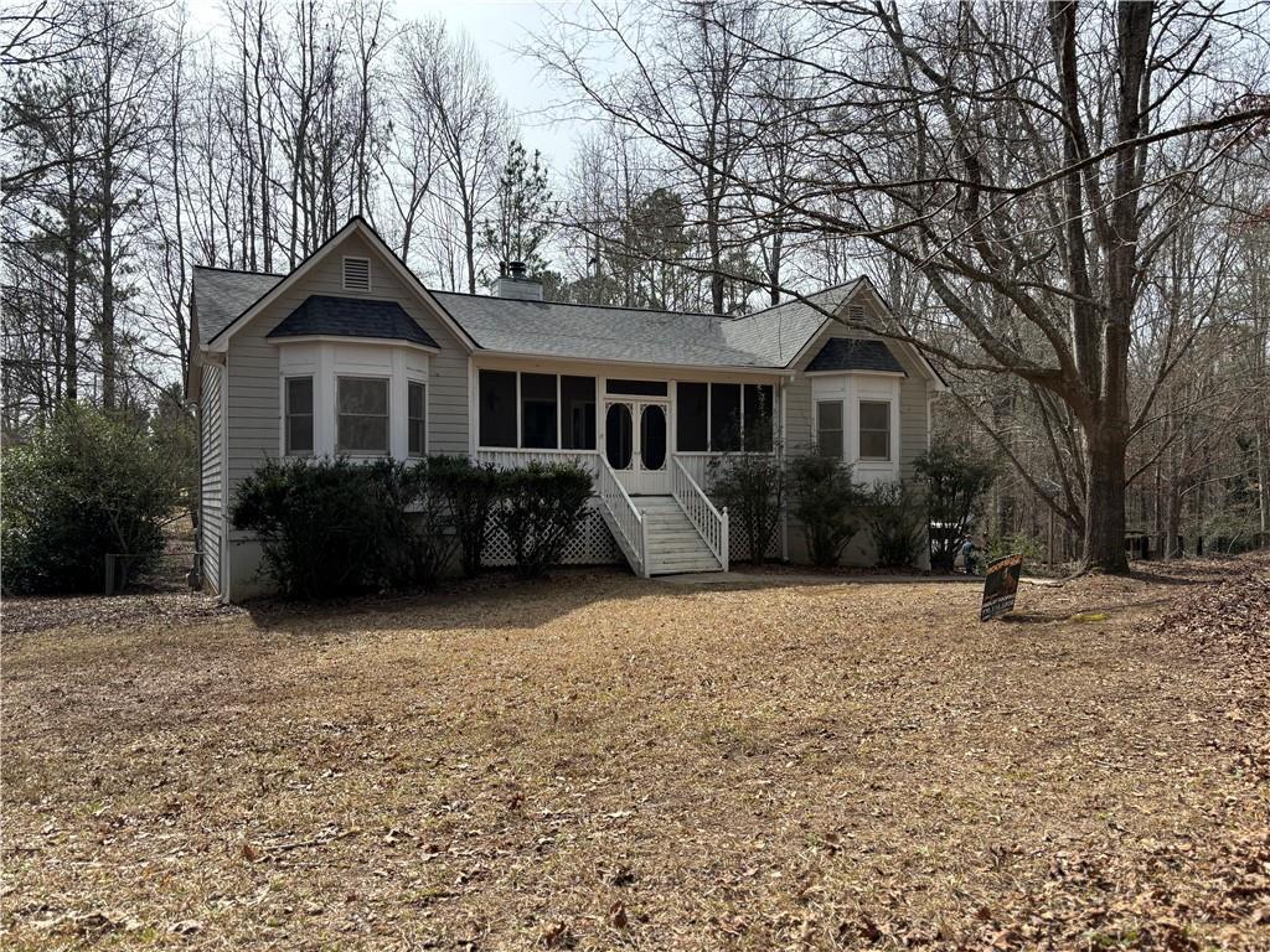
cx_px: 635
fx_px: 954
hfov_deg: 67.3
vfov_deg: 53.1
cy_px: 476
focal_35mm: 26
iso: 50
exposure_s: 1/1695
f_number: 1.6
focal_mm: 5.96
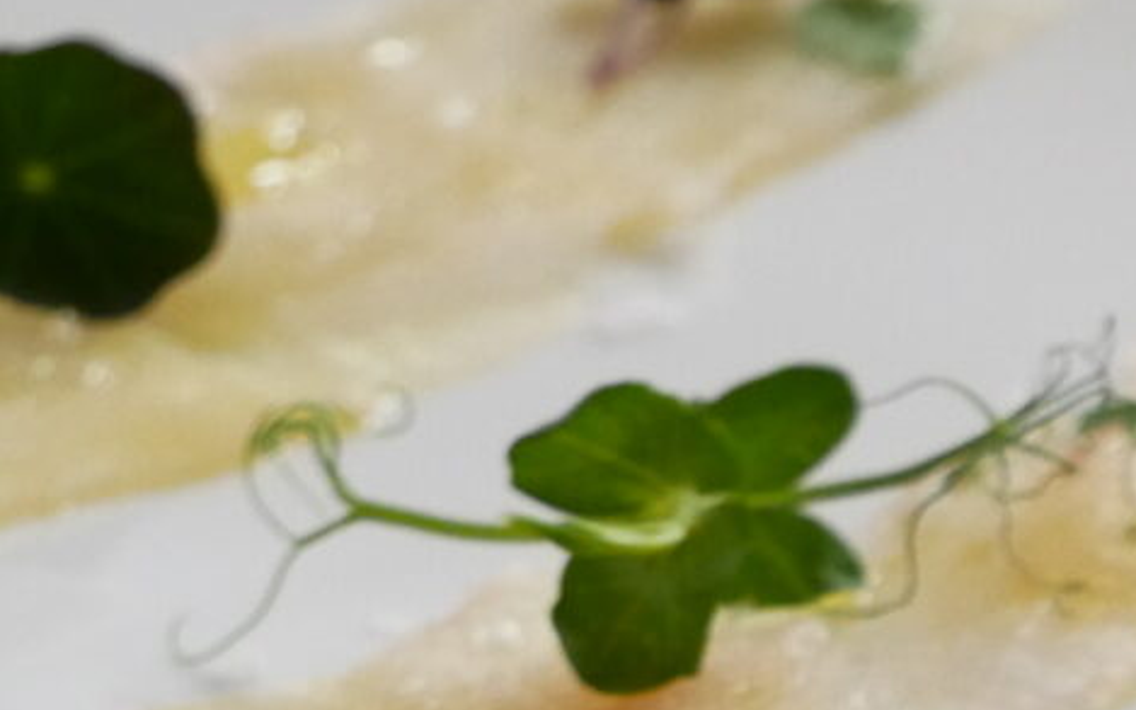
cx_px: 1548
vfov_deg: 4.7
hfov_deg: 7.5
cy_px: 1021
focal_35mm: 278
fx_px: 8606
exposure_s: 1/100
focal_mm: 40
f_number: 5.5
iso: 1600
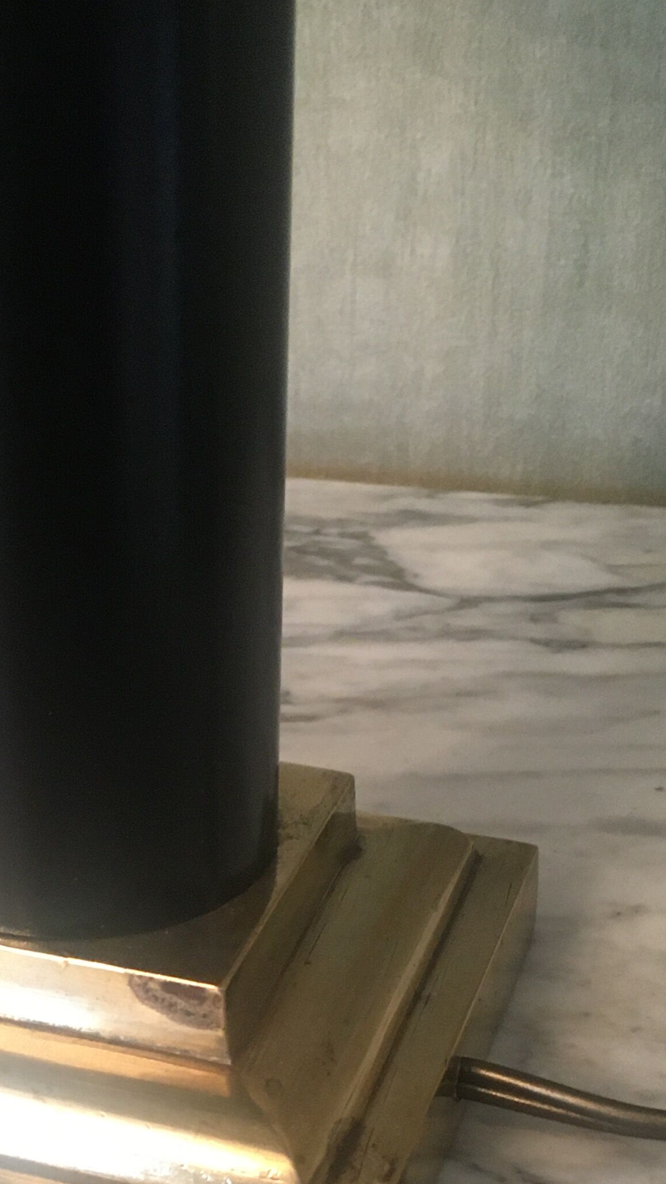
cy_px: 1010
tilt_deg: -33.8
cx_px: 28
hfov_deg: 19.0
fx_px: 1946
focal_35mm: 62
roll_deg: +4.1
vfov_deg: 32.5
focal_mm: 4.15
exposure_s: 1/33
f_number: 2.2
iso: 200
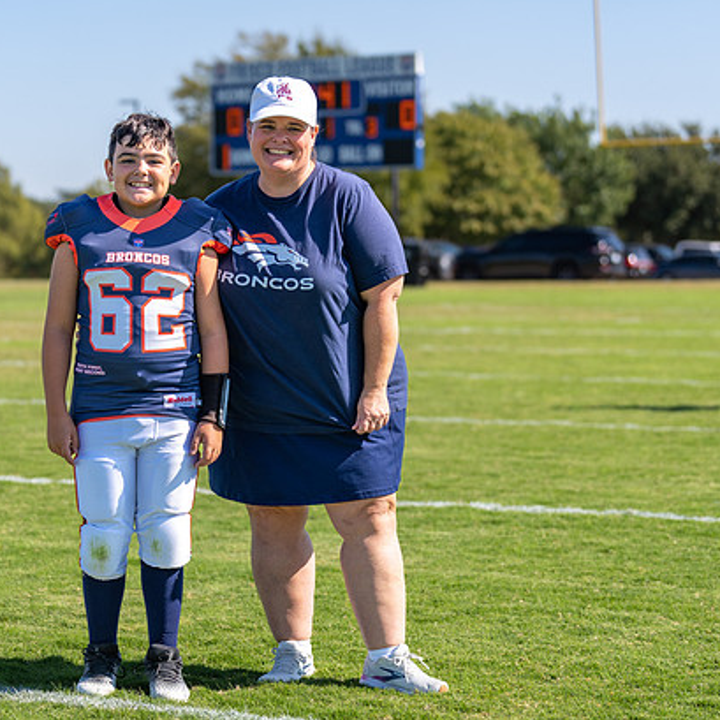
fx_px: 2612
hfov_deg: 15.7
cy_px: 377
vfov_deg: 15.7
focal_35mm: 111
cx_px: 237
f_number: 2.8
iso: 100
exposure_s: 1/1250
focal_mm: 76
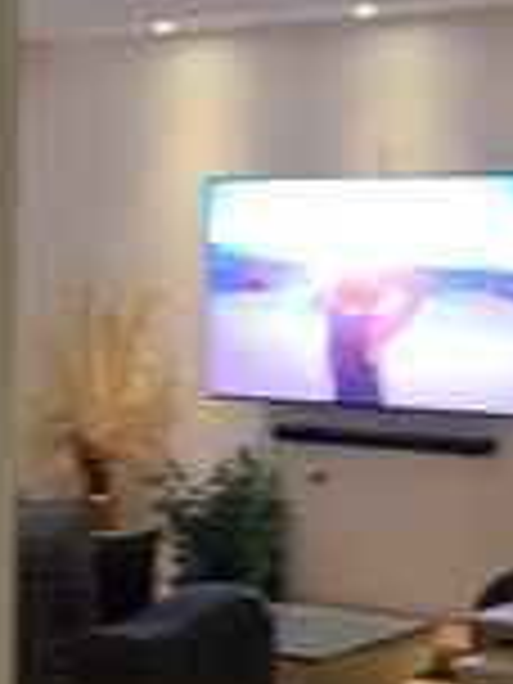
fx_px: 2253
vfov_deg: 17.2
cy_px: 448
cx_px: -45
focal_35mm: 114
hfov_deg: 12.8
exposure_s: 1/30
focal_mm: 4.25
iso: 800
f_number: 1.8
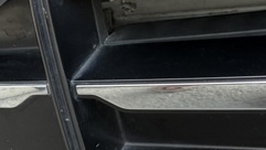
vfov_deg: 17.5
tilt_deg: -11.1
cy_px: -41
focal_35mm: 65
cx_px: 31
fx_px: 459
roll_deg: +14.6
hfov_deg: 31.0
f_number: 2.2
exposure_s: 1/123
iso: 40
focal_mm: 2.22
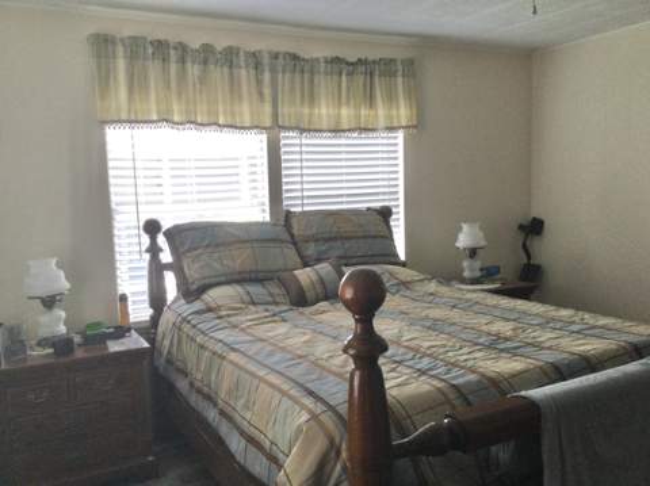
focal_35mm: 31
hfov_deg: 58.4
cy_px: 243
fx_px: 582
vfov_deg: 45.4
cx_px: 325
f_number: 2.4
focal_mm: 3.3
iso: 25
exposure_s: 1/40
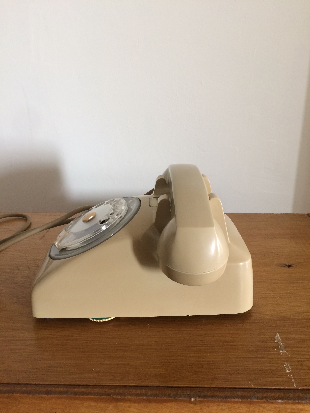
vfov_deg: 61.7
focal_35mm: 29
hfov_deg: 48.2
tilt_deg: -20.0
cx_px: 155
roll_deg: +2.0
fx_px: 346
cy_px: 206
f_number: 2.2
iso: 80
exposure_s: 1/33
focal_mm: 4.15
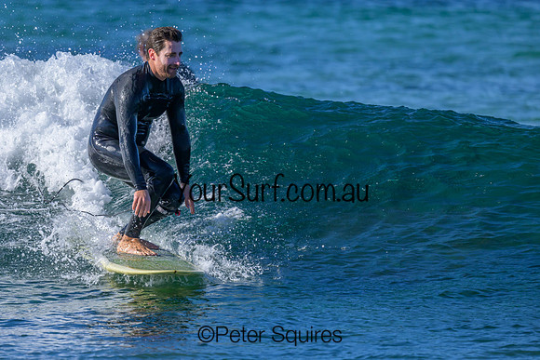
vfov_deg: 1.3
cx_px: 171
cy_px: 170
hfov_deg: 1.9
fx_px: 16397
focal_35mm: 1093
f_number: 6.3
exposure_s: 1/2000
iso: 450
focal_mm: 800
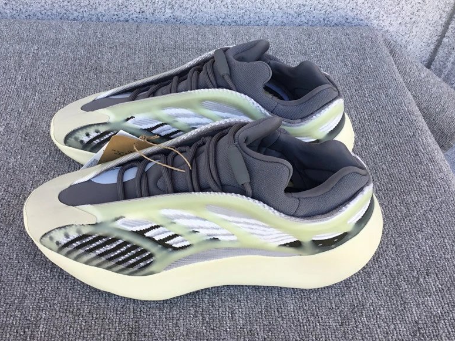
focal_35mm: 36
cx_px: 201
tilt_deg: -47.8
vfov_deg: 39.6
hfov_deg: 51.2
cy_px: 170
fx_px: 473
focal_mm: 3.3
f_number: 2.4
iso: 25
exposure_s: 1/100
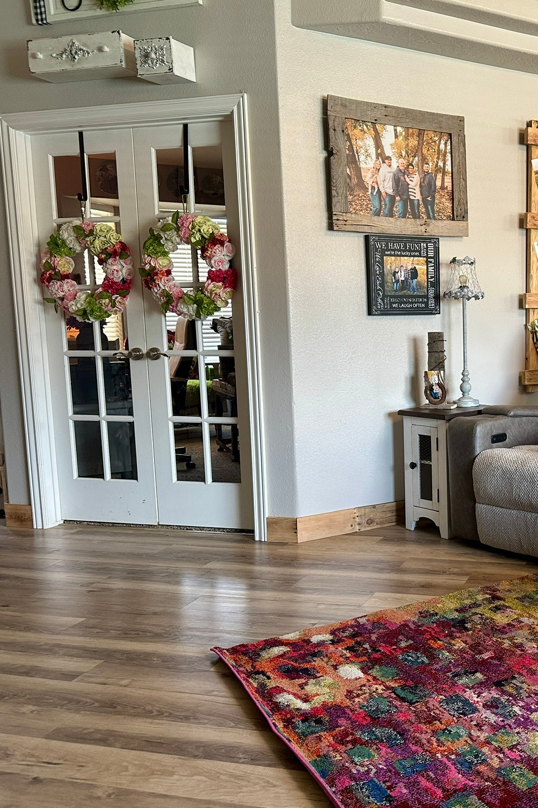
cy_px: 402
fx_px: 762
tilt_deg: -6.9
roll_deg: +0.6
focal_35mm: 34
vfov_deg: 55.8
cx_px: 504
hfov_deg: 36.0
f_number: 1.78
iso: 160
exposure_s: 1/60
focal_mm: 6.86
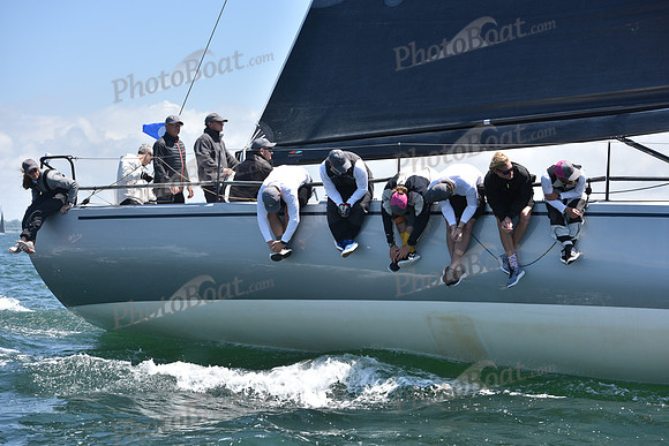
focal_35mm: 80
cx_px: 334
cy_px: 223
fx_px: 1487
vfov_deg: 17.1
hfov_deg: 25.4
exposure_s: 1/1250
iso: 250
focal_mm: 80
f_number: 5
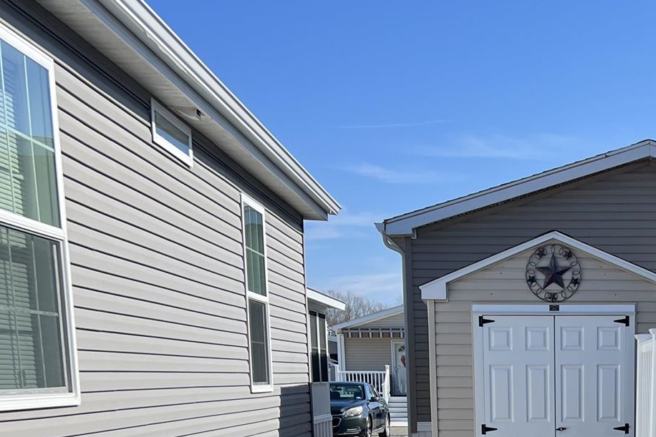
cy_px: 594
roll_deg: +0.2
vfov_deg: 18.4
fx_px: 1239
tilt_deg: -10.7
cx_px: 588
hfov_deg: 28.5
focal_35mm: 68
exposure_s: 1/3460
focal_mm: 5.7
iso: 50
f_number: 1.5
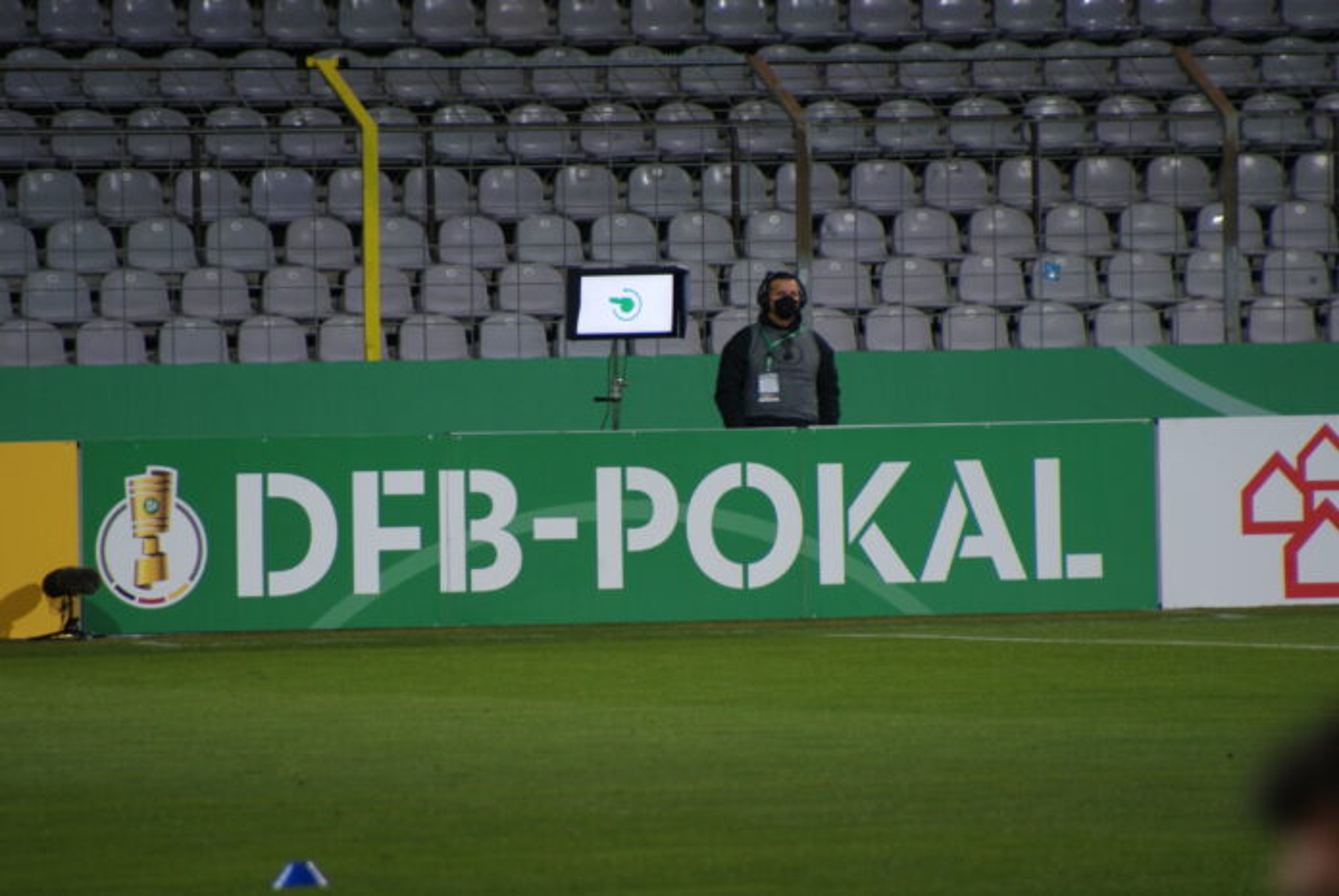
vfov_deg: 3.1
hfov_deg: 4.6
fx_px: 16758
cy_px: 448
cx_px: 670
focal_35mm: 450
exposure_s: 1/50
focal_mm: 300
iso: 400
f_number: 6.3
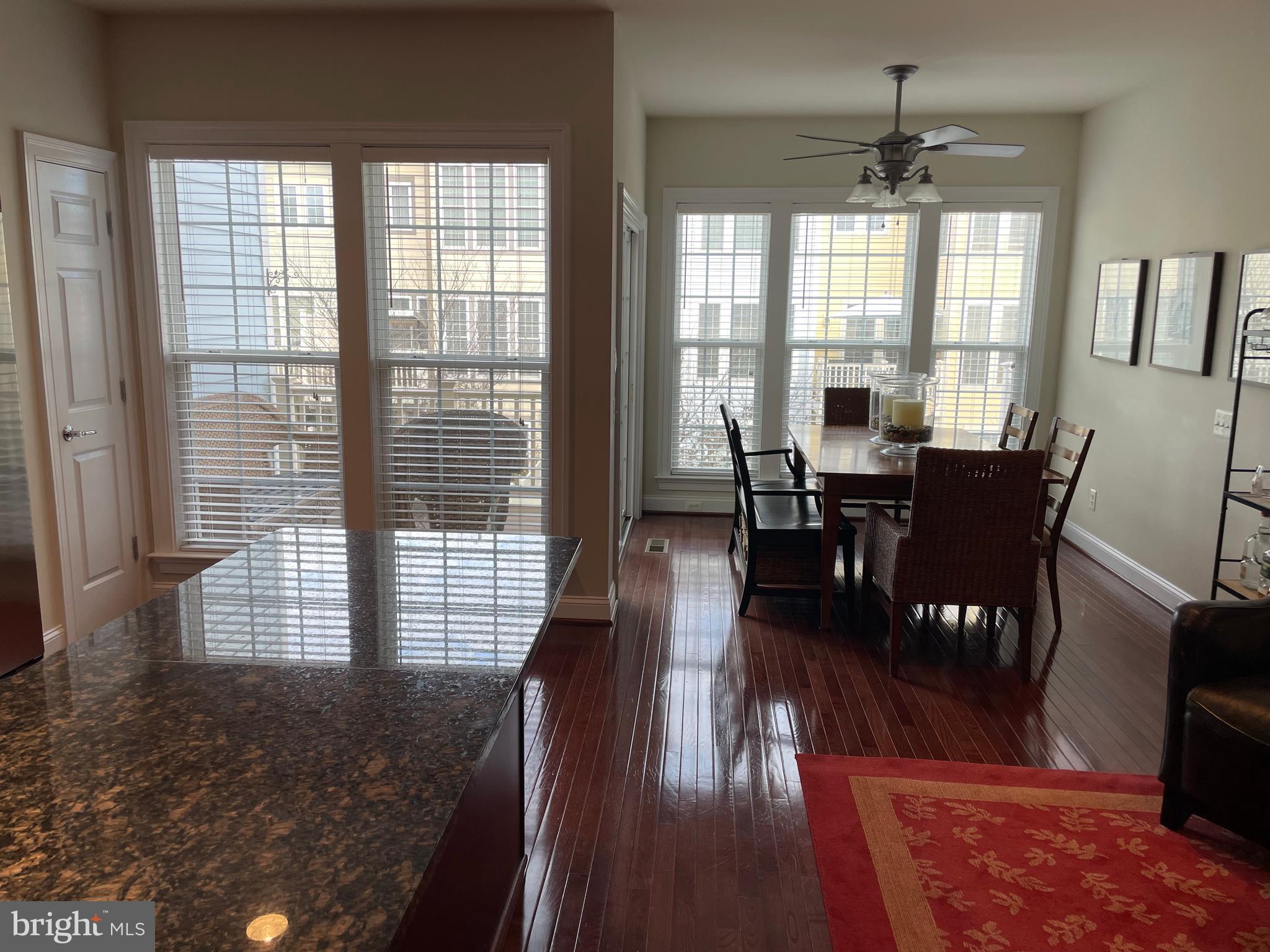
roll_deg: +0.0
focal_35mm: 26
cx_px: 635
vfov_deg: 53.1
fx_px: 954
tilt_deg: -9.0
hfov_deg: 67.3
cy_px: 476
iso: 40
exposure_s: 1/120
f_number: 1.6
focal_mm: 4.2
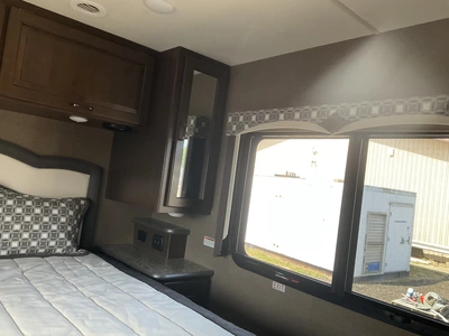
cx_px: 224
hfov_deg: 61.7
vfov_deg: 48.2
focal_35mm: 29
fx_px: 376
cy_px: 168
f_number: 1.8
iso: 64
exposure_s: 1/90
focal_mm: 3
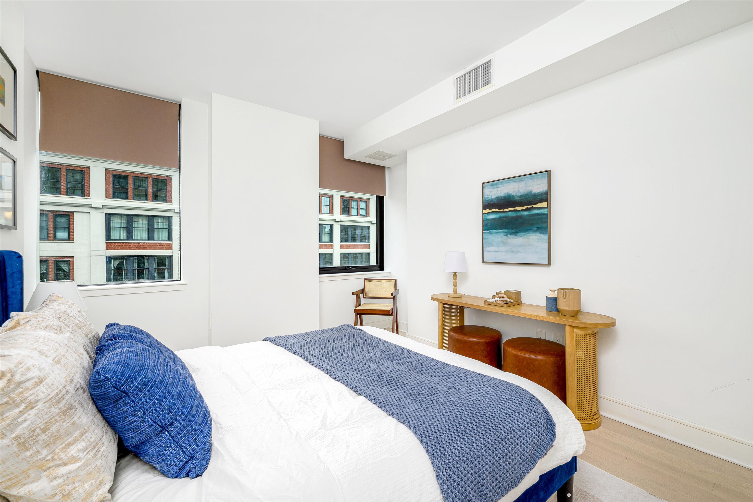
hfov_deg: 104.2
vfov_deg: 81.2
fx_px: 293
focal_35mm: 14
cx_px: 376
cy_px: 251
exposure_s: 1/40
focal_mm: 14
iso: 320
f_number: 8
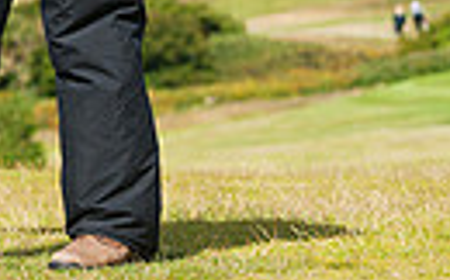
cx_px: -332
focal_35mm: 419
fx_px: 5134
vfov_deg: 3.1
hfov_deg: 5.0
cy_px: -259
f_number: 5.6
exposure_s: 1/2000
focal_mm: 92
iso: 500
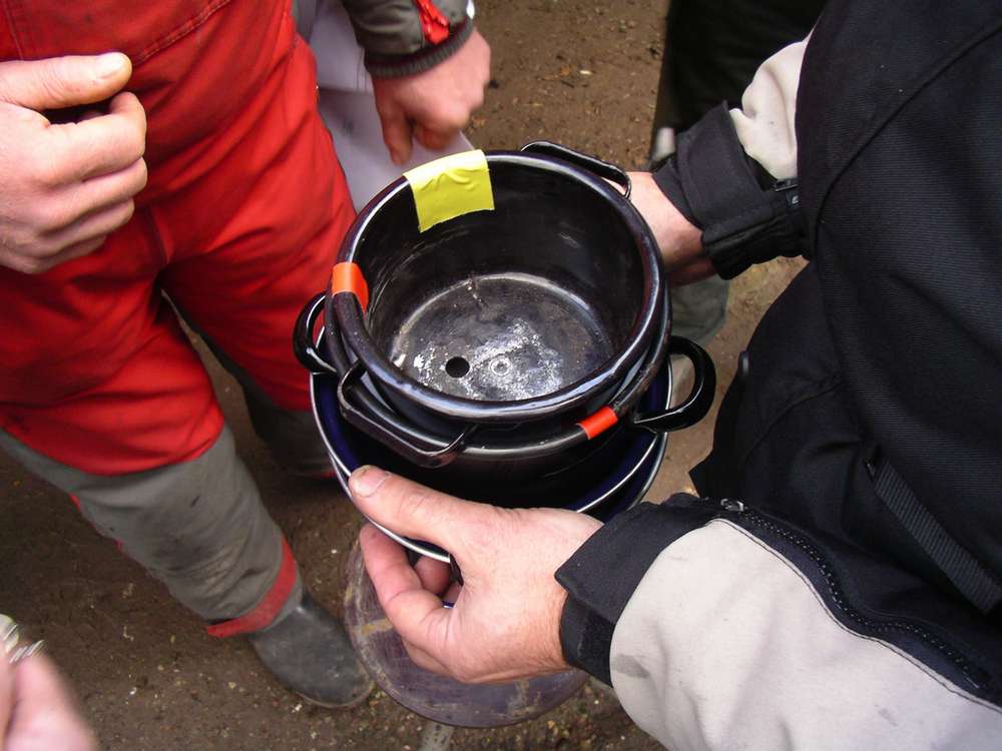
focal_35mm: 37
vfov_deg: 38.7
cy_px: 376
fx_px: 1071
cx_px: 501
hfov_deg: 50.1
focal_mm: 5.7
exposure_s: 1/15
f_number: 2.8
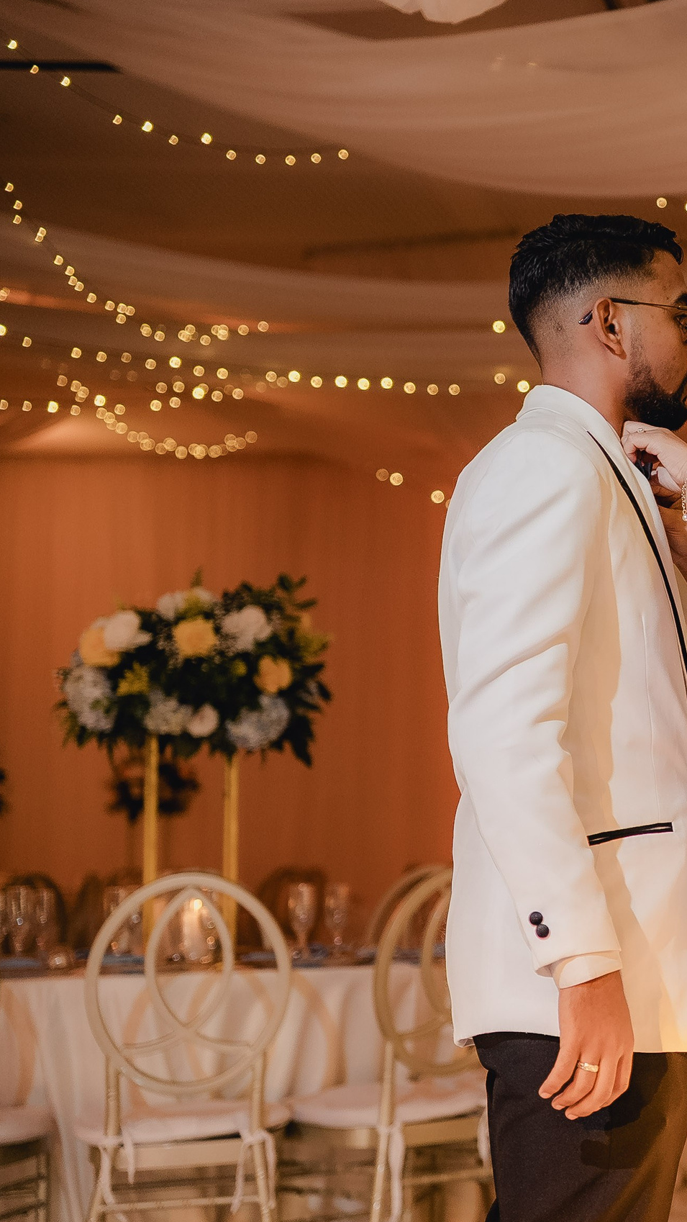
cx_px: 918
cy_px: 612
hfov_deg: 12.4
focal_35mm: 94
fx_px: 3044
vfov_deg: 22.7
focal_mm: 59.5
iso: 1250
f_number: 2.8
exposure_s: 1/250
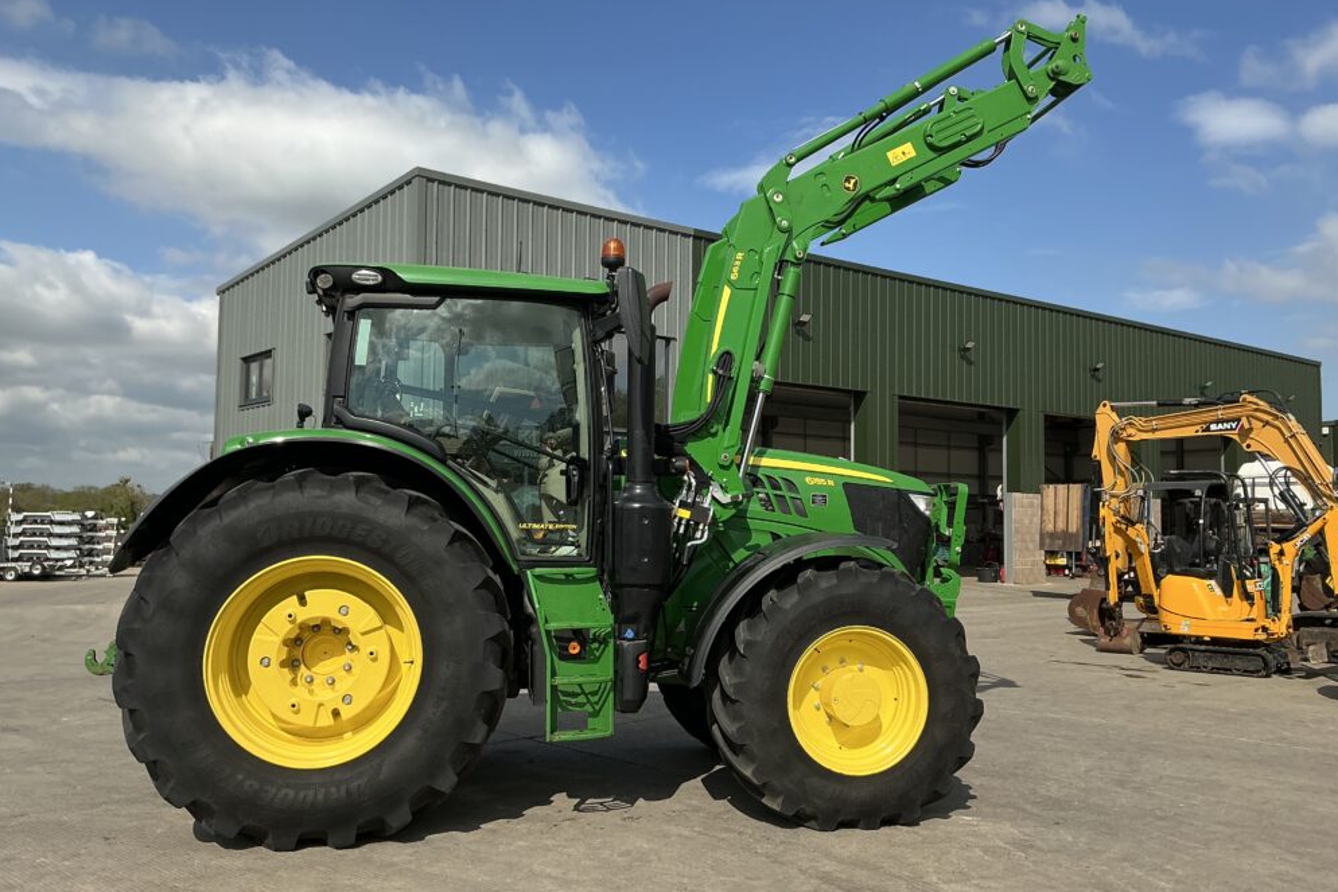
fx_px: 1115
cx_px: 656
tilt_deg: +5.4
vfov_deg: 43.6
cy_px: 440
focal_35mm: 30
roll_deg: -1.0
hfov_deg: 61.9
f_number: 1.8
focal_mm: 3
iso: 25
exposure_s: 1/2427
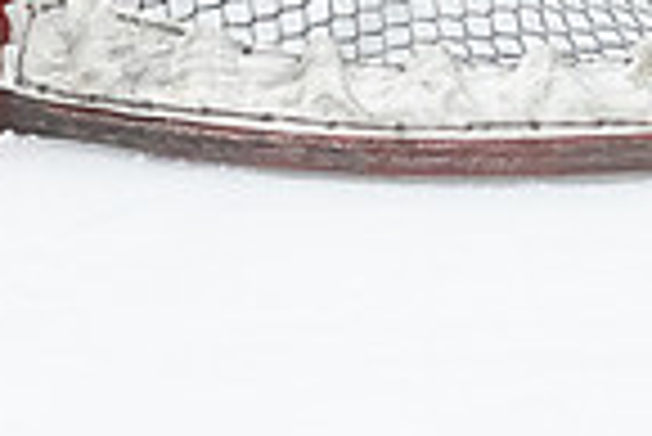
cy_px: -232
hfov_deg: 5.0
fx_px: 7306
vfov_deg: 3.4
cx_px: -719
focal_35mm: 403
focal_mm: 82
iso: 3200
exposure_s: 1/800
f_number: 2.8
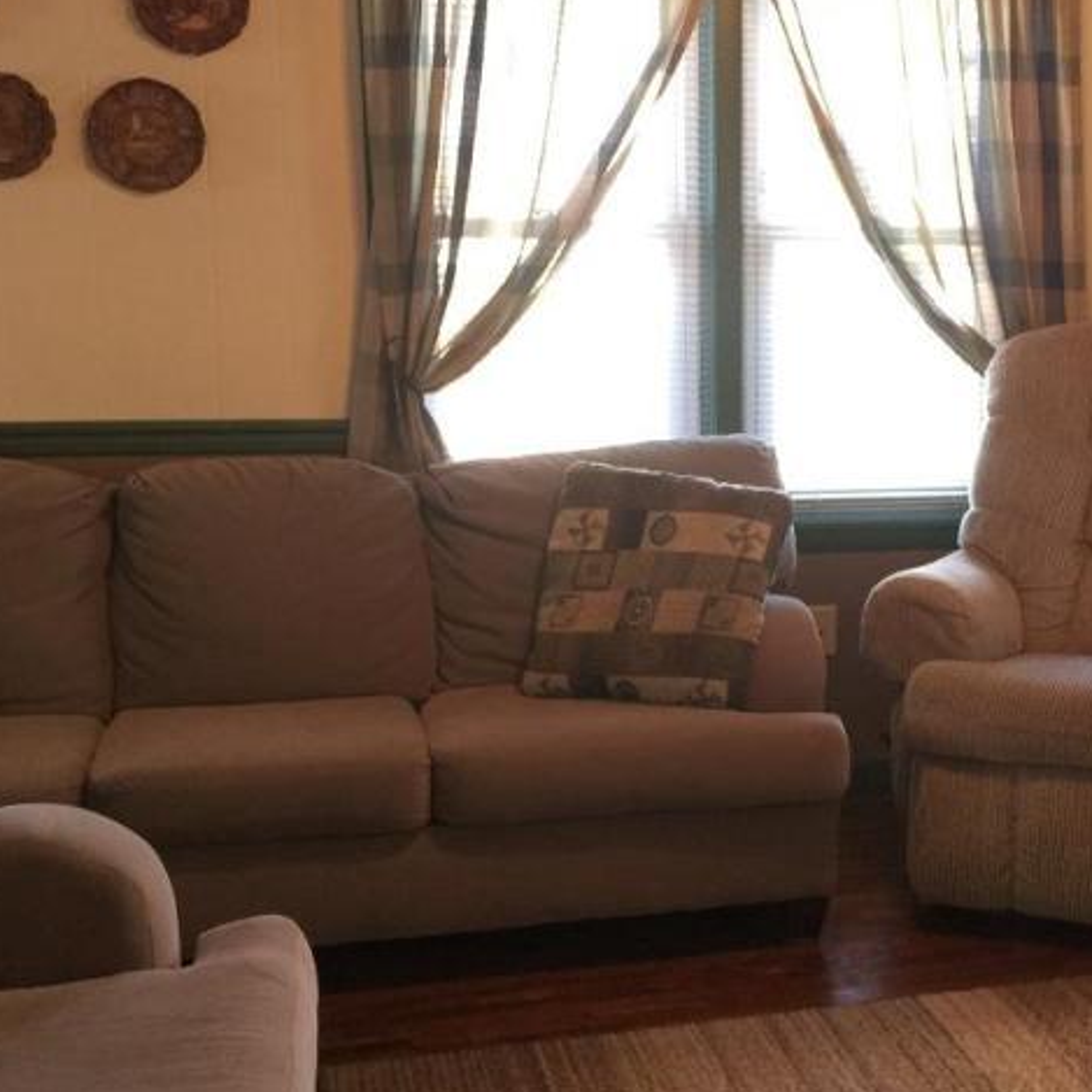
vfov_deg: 30.6
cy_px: 547
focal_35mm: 56
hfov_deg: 29.8
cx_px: 878
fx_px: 1999
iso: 64
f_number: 2.2
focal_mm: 4.15
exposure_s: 1/15
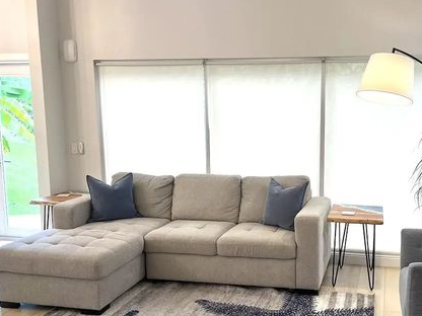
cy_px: 176
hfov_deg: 46.0
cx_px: 286
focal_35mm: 40
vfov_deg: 35.9
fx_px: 488
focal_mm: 5.1
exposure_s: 1/120
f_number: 1.6
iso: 100
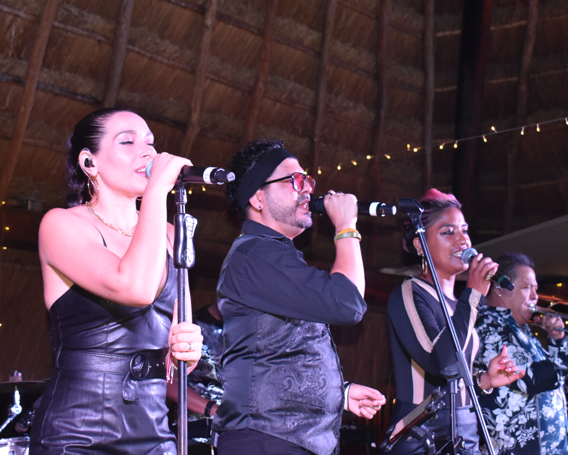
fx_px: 1395
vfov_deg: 18.5
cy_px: 265
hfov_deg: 23.0
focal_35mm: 83
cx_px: 240
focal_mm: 34
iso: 1600
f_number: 4.5
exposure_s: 1/125
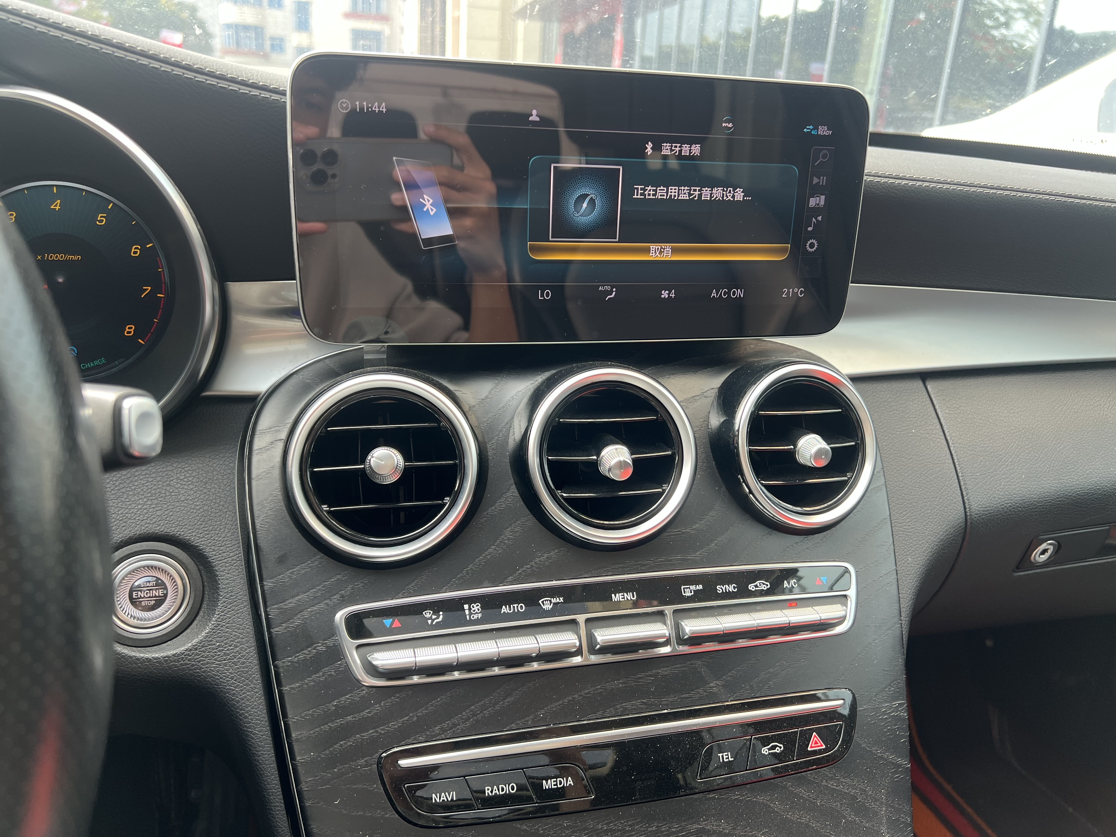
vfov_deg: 53.1
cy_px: 418
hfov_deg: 67.3
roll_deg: -3.9
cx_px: 558
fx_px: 838
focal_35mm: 26
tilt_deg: -19.3
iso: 50
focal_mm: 5.7
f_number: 1.5
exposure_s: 1/127
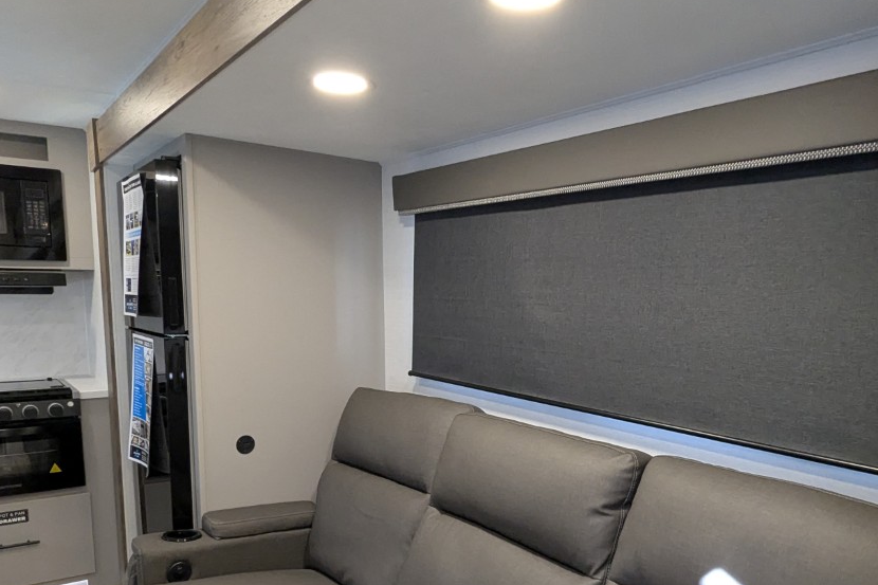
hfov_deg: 65.5
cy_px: 405
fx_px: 683
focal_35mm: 28
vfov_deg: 45.4
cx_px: 431
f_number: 2.2
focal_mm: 2.35
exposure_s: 1/125
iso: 405
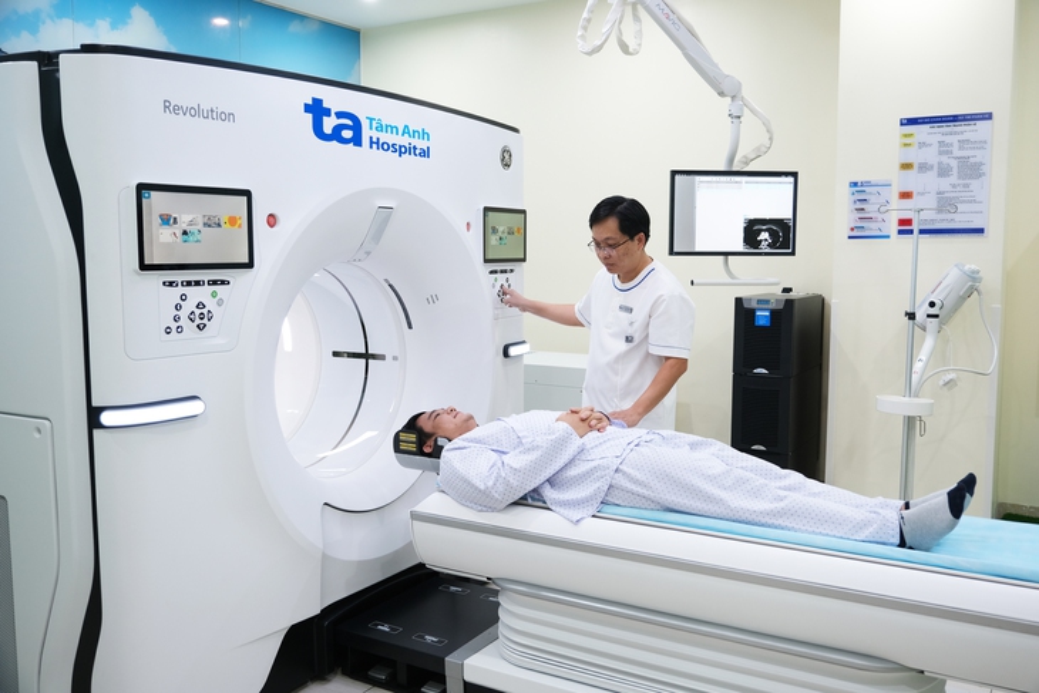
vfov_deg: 45.0
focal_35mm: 29
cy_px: 346
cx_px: 520
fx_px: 837
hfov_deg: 63.6
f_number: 4
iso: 250
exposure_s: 1/27
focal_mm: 19.2
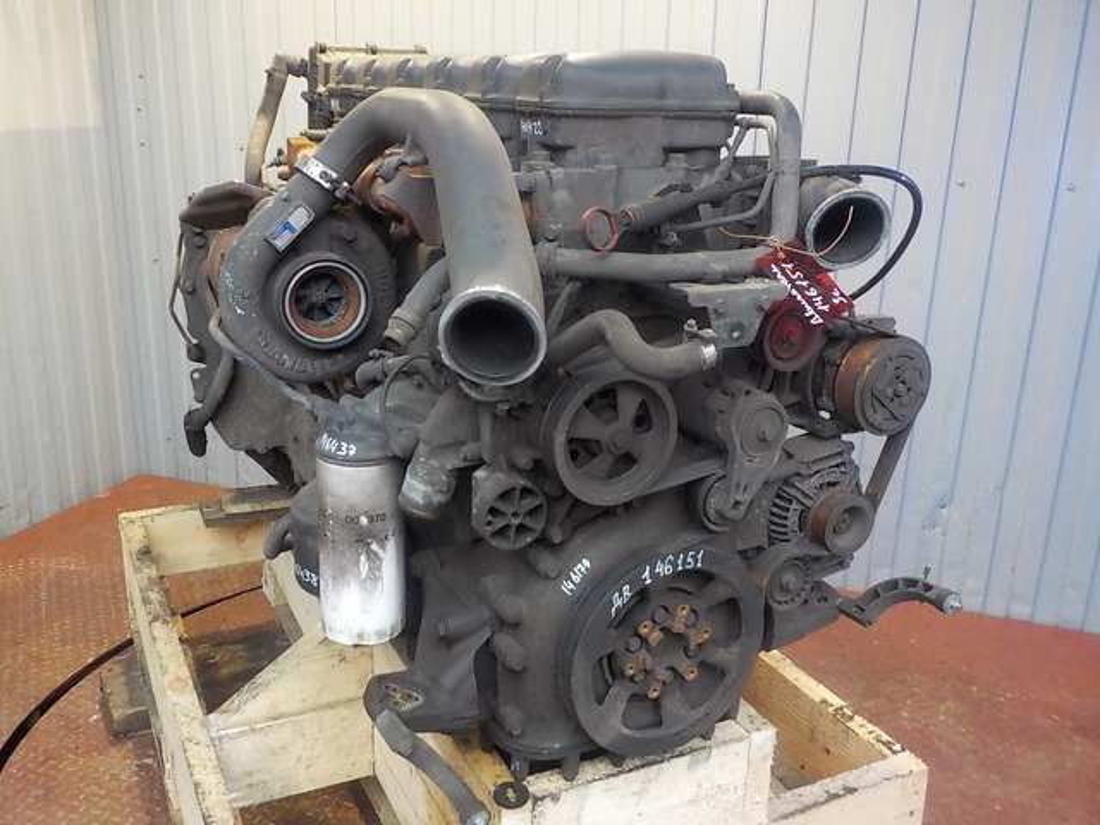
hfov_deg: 60.0
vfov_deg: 46.8
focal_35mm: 30
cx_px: 550
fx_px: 953
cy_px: 412
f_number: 3.3
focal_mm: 4.1
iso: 400
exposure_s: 1/25
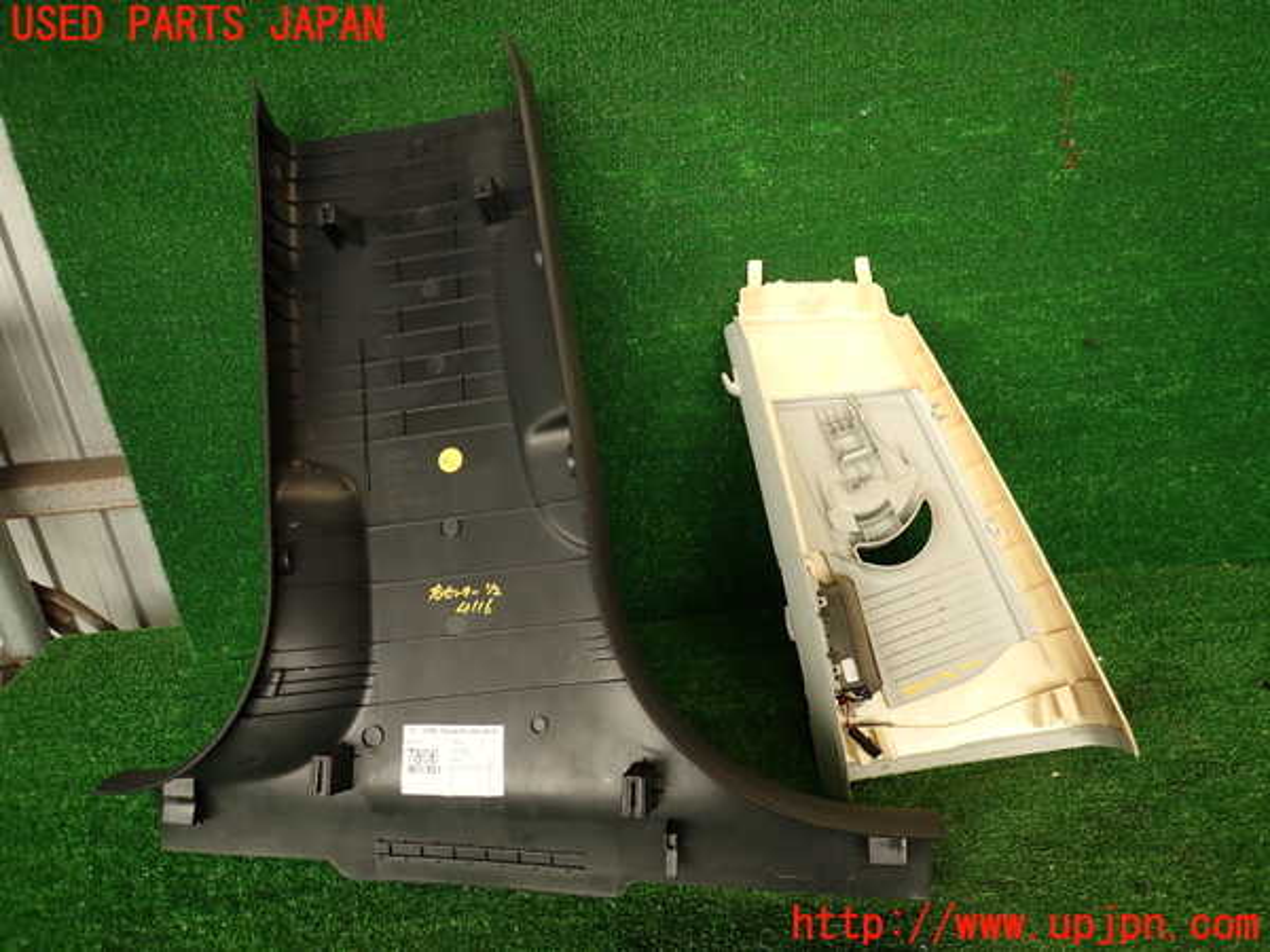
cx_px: 635
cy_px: 476
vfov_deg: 54.9
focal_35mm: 25
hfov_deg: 69.4
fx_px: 917
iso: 100
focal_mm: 4.5
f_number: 2
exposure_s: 1/60
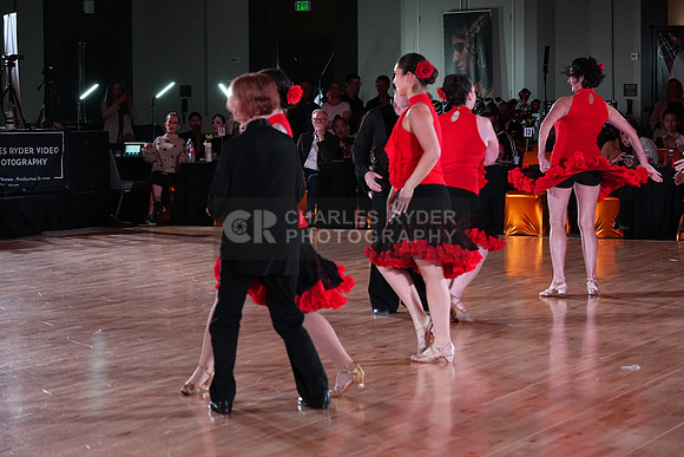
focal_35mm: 105
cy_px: 228
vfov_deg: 13.0
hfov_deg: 19.5
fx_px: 1995
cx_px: 342
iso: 5000
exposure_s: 1/400
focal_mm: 105
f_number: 5.6
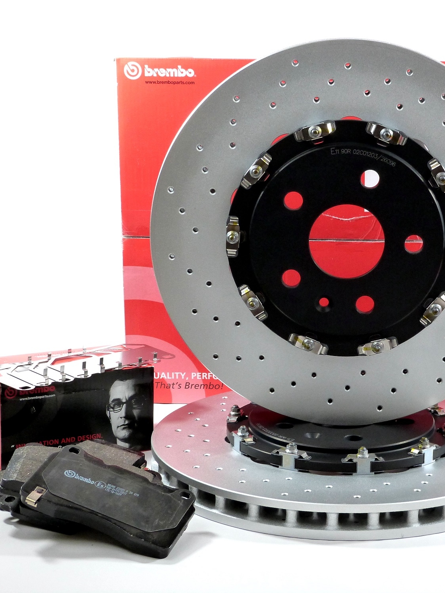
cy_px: 296
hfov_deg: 17.6
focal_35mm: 83
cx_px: 358
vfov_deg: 23.6
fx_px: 1423
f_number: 3.6
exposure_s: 1/250
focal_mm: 11
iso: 320
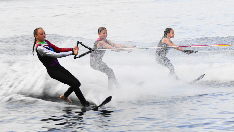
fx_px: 590
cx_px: 118
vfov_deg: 12.8
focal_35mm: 95
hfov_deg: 22.4
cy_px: 61
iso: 100
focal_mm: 60
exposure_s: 1/100
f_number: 5.6
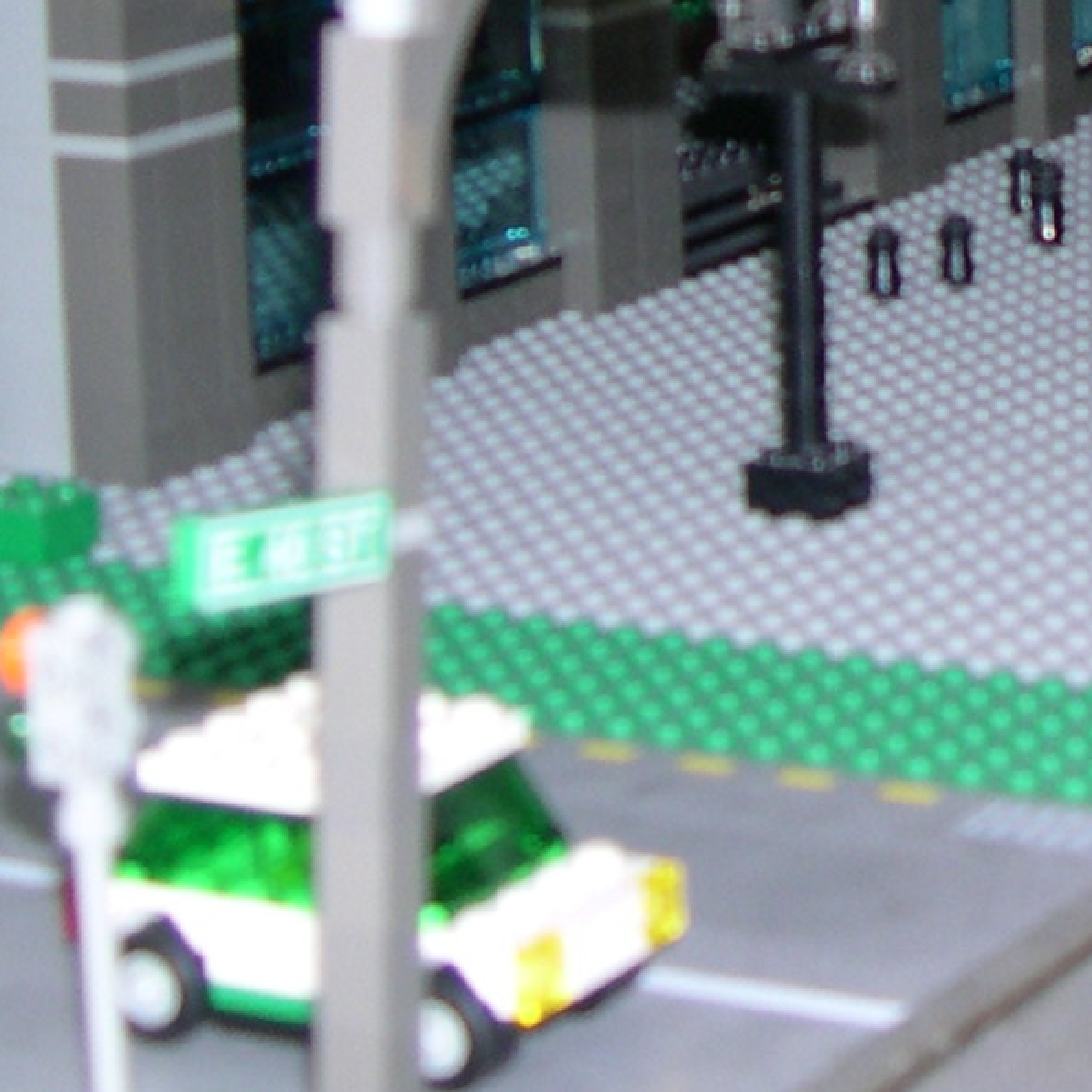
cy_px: -233
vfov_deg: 13.3
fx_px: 4568
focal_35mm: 128
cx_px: 1497
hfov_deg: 13.1
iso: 100
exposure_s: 1/60
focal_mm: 8
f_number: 2.8
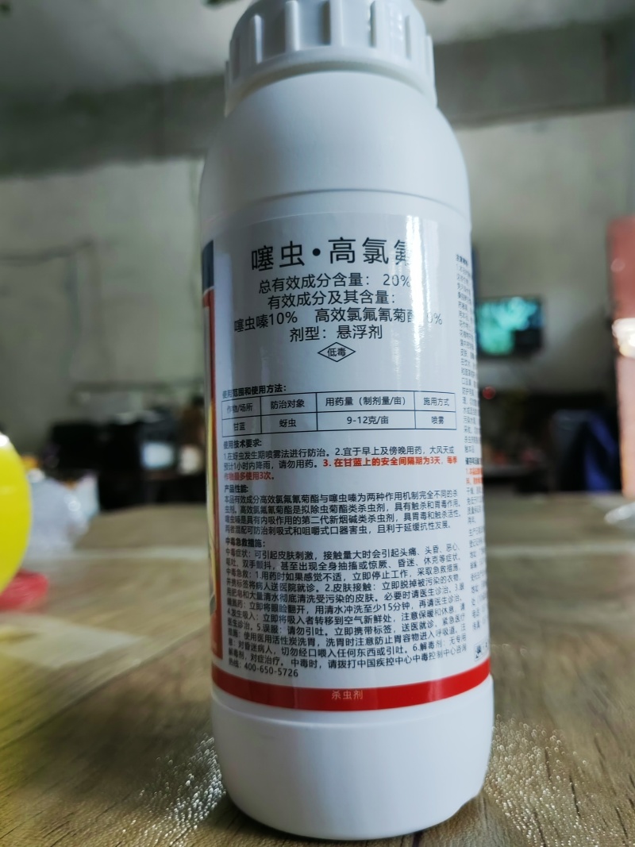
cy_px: 424
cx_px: 318
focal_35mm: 27
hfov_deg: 51.3
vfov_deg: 65.3
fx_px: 661
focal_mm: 5.52
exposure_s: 1/60
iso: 64
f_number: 1.9
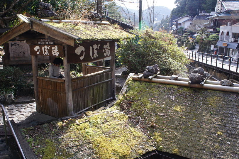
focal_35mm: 30
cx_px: 120
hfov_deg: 62.0
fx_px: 199
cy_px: 80
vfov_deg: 43.5
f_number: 9
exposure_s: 1/40
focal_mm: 20
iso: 200
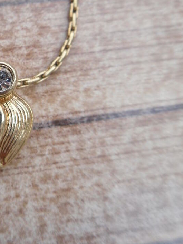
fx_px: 465
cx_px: 11
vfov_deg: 29.0
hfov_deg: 21.6
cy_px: 62
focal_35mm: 66
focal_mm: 6.3
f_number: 3.5
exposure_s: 1/291
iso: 80
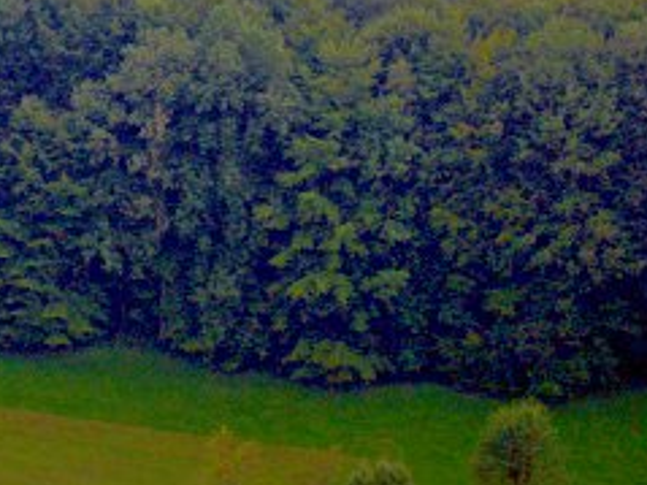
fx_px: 4782
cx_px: 14
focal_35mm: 256
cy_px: -98
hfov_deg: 7.7
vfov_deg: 5.8
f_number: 4.9
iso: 50
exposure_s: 1/200
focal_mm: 16.8
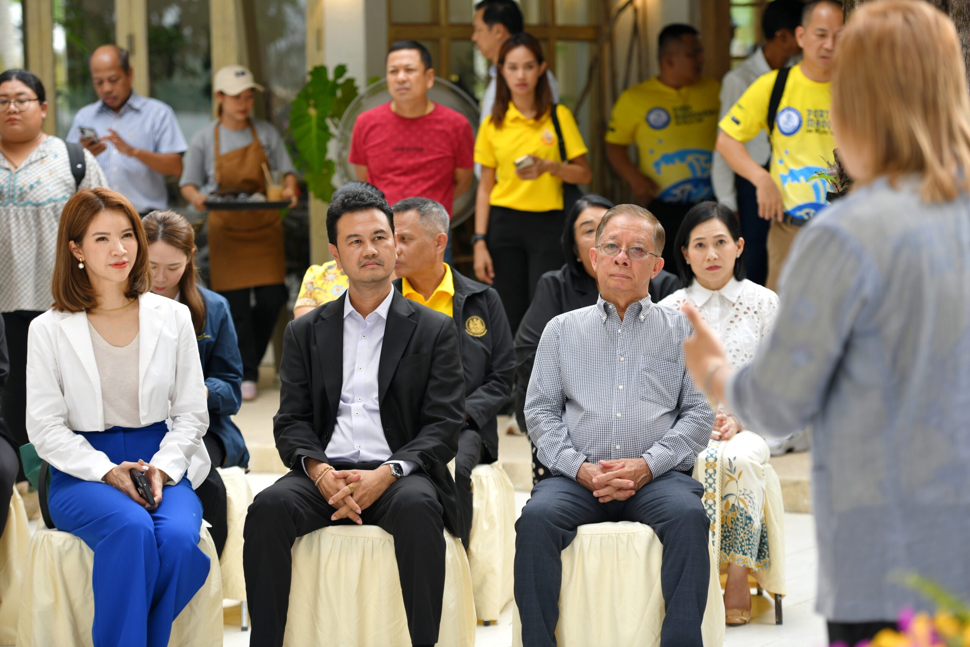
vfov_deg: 12.5
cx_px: 485
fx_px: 2964
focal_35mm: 110
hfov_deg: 18.6
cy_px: 324
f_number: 4
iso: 100
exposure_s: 1/200
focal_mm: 110
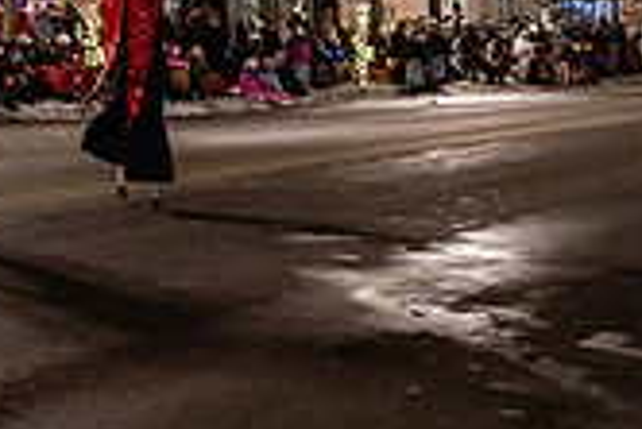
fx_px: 1499
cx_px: -422
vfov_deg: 15.6
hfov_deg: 19.6
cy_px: -110
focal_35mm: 84
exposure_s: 1/160
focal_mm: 24
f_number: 2.8
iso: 5000
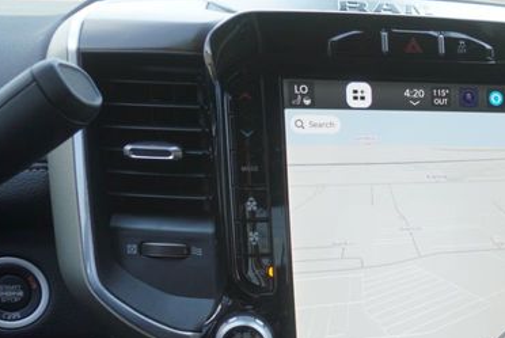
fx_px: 927
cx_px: 599
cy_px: 354
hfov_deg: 27.1
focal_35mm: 66
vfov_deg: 19.9
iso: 100
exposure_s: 1/60
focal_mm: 16
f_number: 4
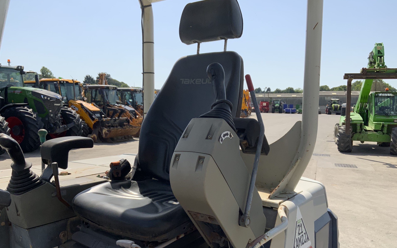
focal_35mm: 31
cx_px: 198
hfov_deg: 61.2
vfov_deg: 40.6
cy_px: 136
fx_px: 335
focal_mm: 3
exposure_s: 1/2427
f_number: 1.8
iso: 16
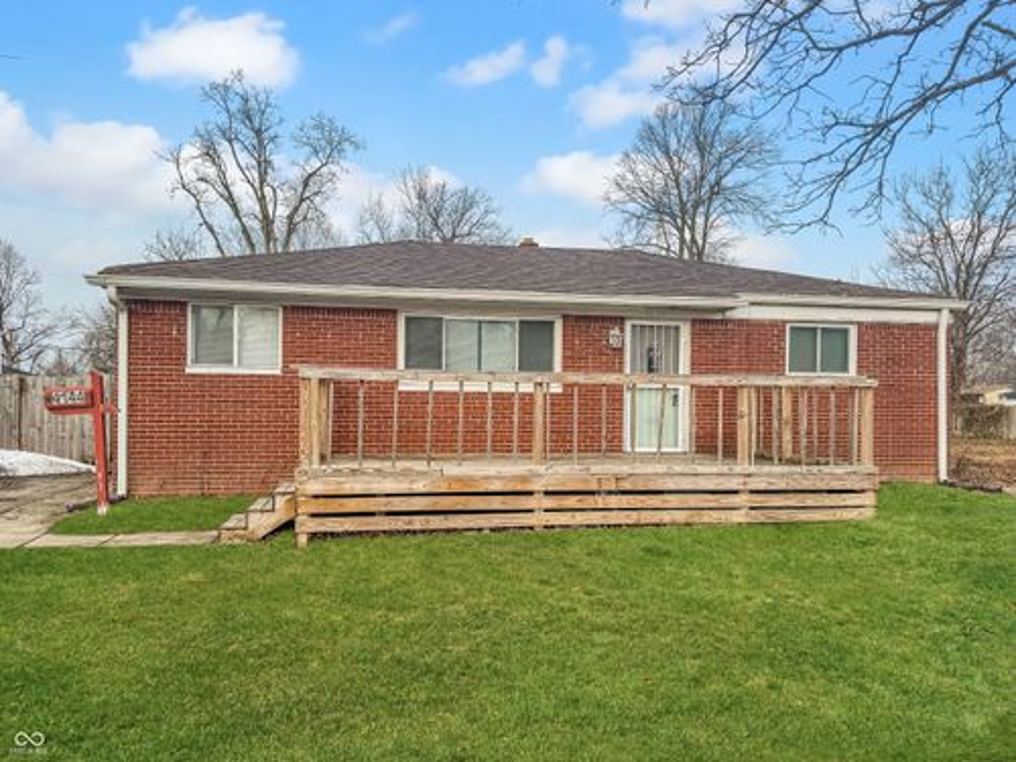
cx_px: 508
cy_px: 381
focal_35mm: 24
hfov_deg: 71.6
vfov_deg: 56.8
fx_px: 704
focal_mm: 6.76
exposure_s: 1/1800
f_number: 1.8
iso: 80
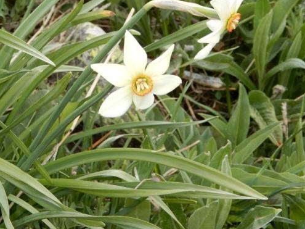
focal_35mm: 118
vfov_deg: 12.5
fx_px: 1039
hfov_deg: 16.6
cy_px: 76
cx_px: 98
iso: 80
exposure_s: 1/100
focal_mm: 10.2
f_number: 4.5
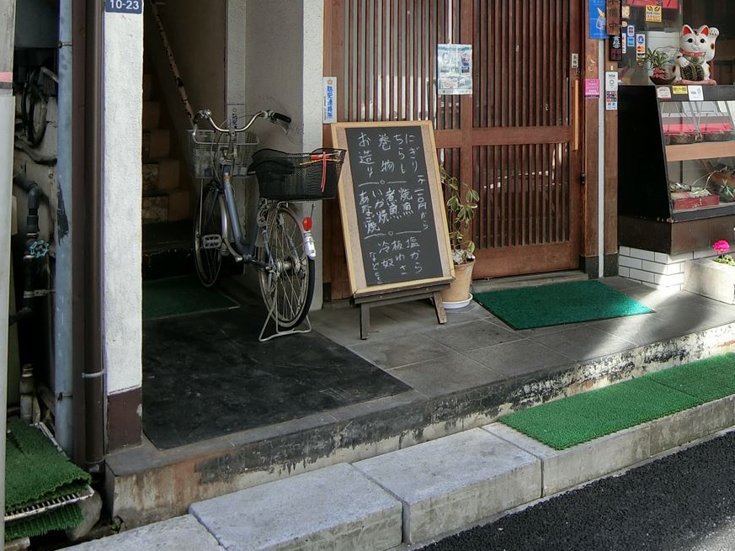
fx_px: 934
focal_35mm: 44
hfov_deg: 40.9
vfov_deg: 31.7
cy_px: 83
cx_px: 600
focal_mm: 5.13
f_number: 3
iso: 80
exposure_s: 1/160
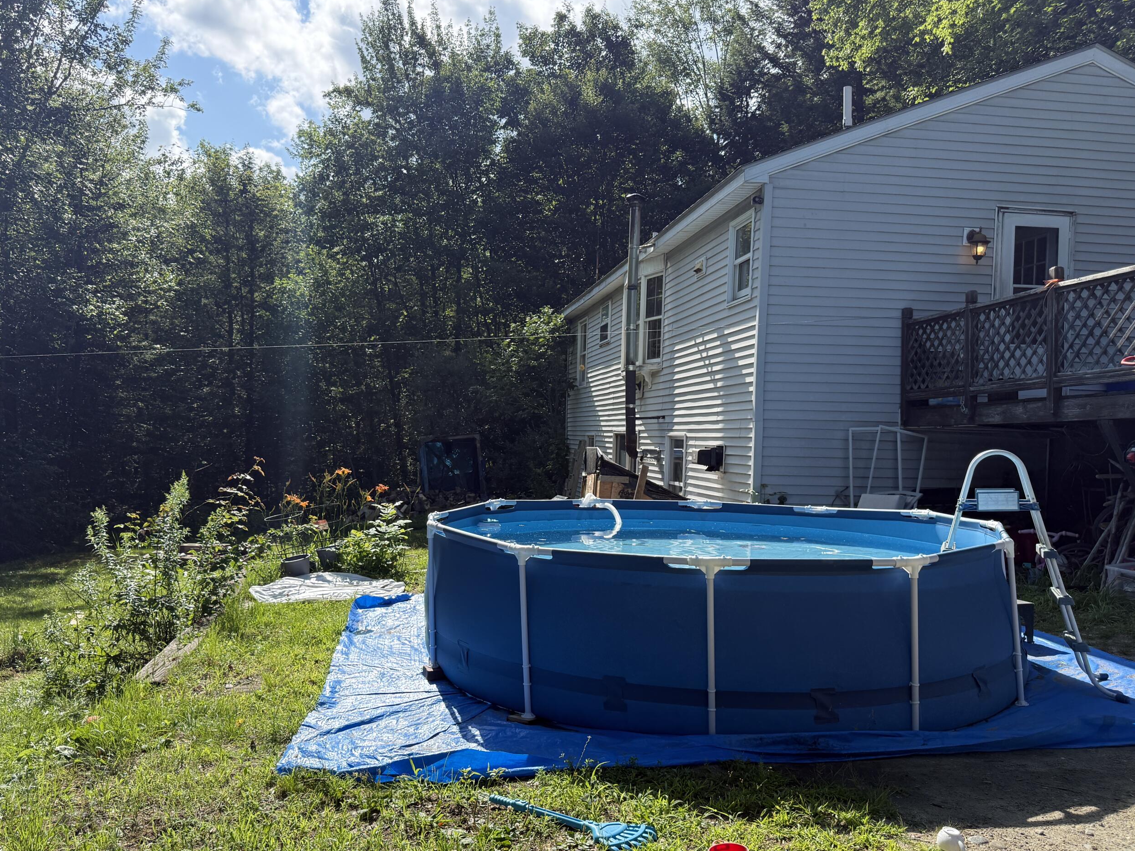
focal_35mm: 29
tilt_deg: -2.6
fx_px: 951
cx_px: 524
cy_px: 479
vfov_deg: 48.1
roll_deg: -1.1
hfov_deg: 61.6
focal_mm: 6.76
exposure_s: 1/3425
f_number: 1.78
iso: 100
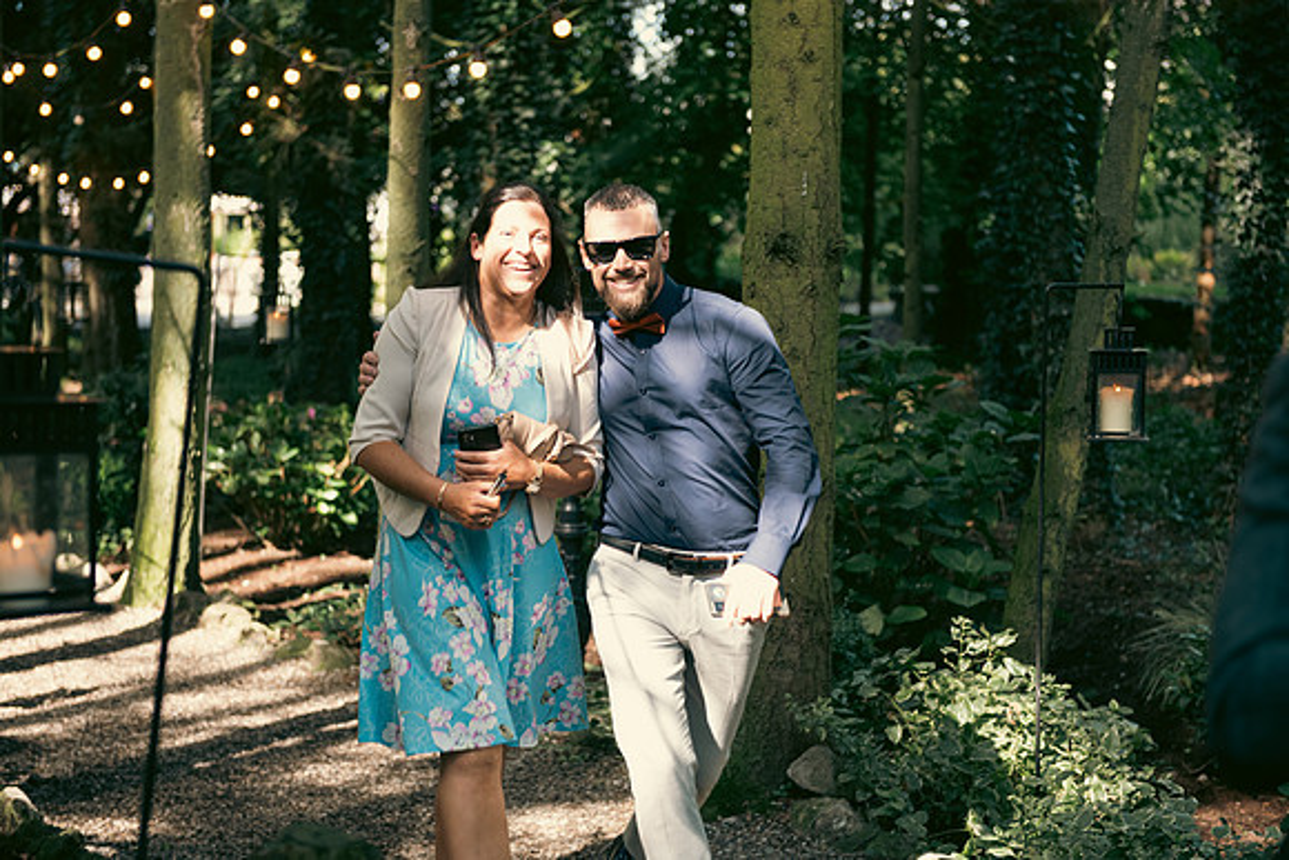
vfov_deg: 19.5
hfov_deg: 28.8
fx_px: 2507
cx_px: 644
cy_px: 430
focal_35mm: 70
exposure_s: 1/160
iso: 250
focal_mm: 70
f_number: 3.5
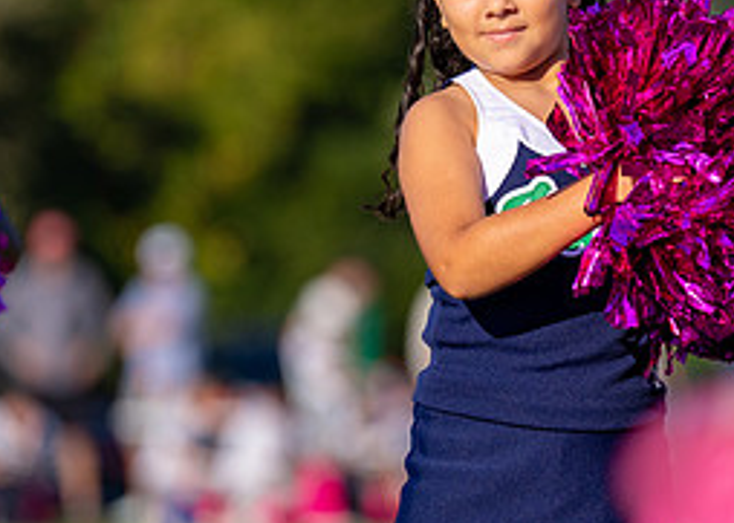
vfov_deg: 3.2
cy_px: 258
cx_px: 545
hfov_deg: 4.4
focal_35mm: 455
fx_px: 9477
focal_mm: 175
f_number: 2.8
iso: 200
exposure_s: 1/4000
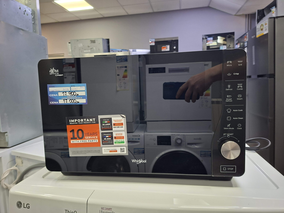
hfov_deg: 73.9
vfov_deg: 58.9
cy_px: 106
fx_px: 189
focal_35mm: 23
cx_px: 142
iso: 200
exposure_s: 1/50
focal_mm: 5.54
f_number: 1.8
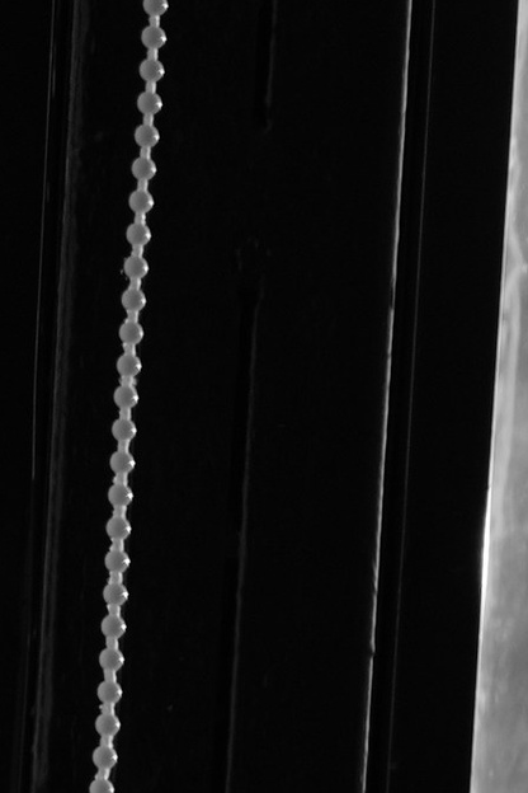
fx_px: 8535
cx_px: 1423
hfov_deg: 3.5
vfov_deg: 5.1
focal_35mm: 388
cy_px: 2167
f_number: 5.6
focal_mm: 63
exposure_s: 1/320
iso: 500
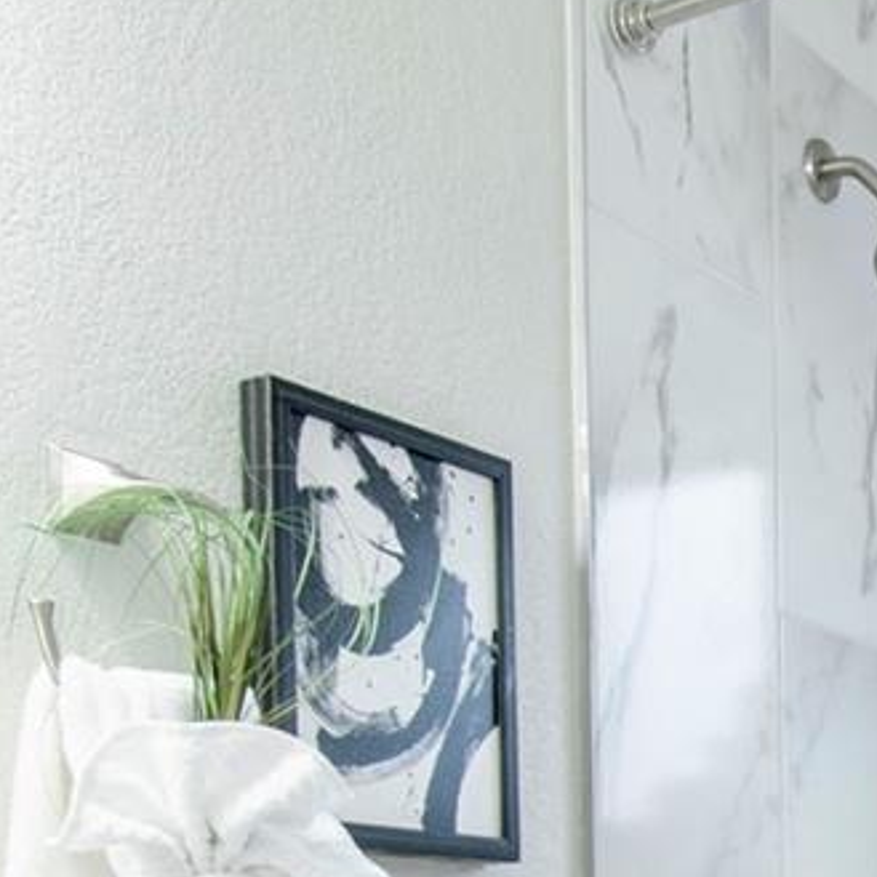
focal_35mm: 62
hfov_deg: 25.9
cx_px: 930
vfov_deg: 25.1
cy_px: 1042
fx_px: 1777
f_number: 8
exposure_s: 1/10
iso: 200
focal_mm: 10
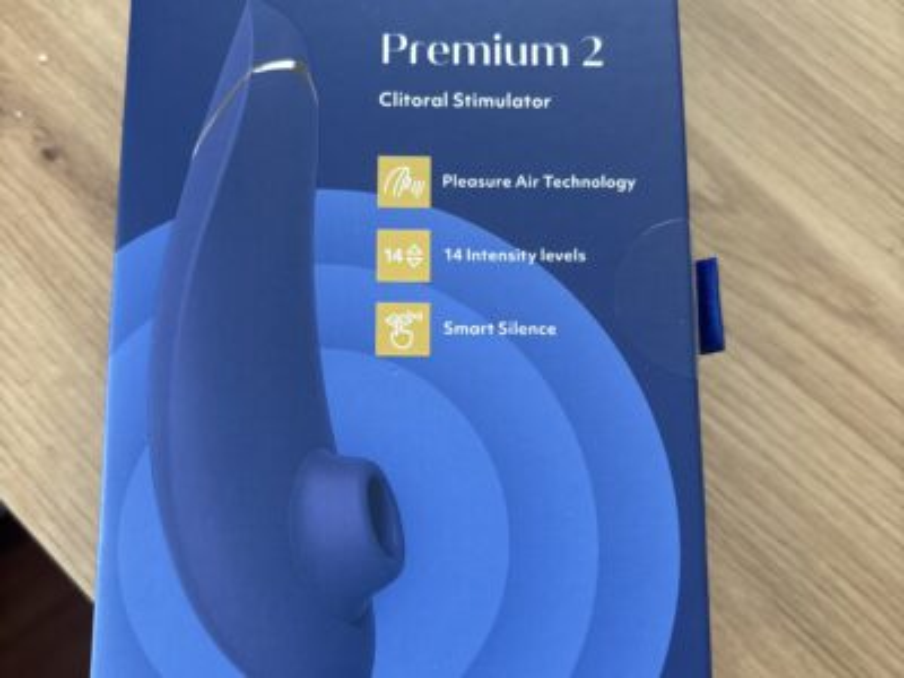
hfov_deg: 67.3
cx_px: 452
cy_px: 339
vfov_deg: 53.1
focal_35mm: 26
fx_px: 679
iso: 125
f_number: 1.6
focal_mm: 5.96
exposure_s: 1/112
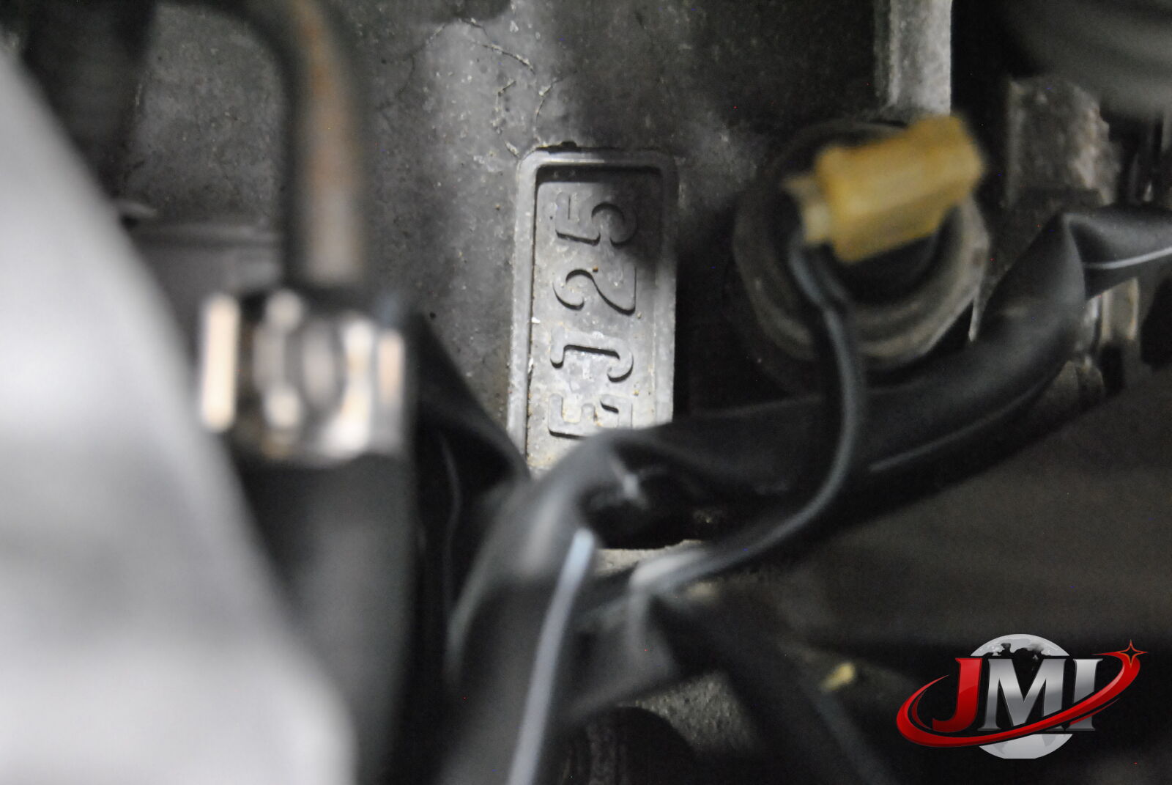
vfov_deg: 16.6
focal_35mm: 82
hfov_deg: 24.6
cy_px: 392
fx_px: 2689
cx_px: 586
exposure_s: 1/10
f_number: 5.6
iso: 1600
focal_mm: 55
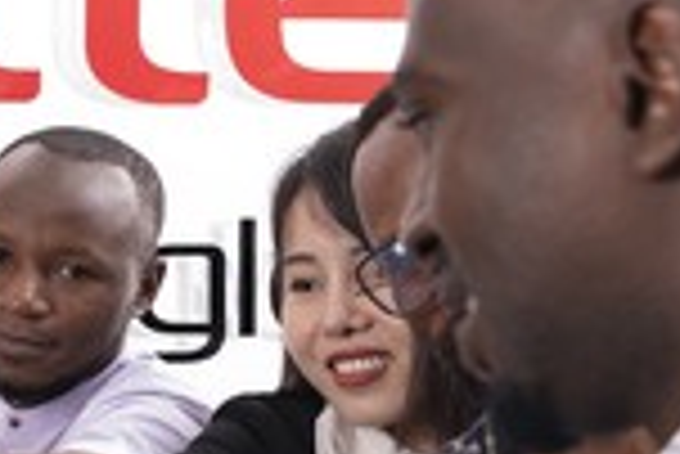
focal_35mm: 111
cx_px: -275
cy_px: 231
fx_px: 2104
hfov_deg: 17.0
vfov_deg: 12.3
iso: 200
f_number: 4
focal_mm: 26.3
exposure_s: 1/200
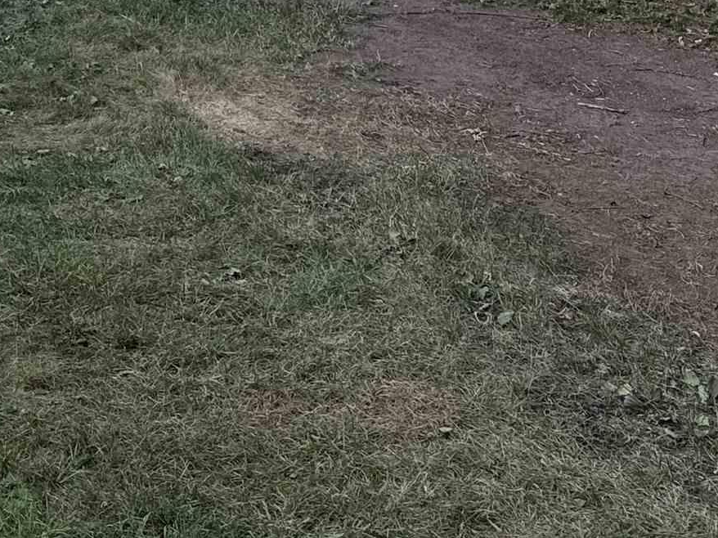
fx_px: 1742
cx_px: 42
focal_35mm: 84
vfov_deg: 15.7
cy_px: -343
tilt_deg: +0.8
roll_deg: +0.4
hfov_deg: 22.6
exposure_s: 1/1361
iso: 80
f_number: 1.78
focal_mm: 6.76
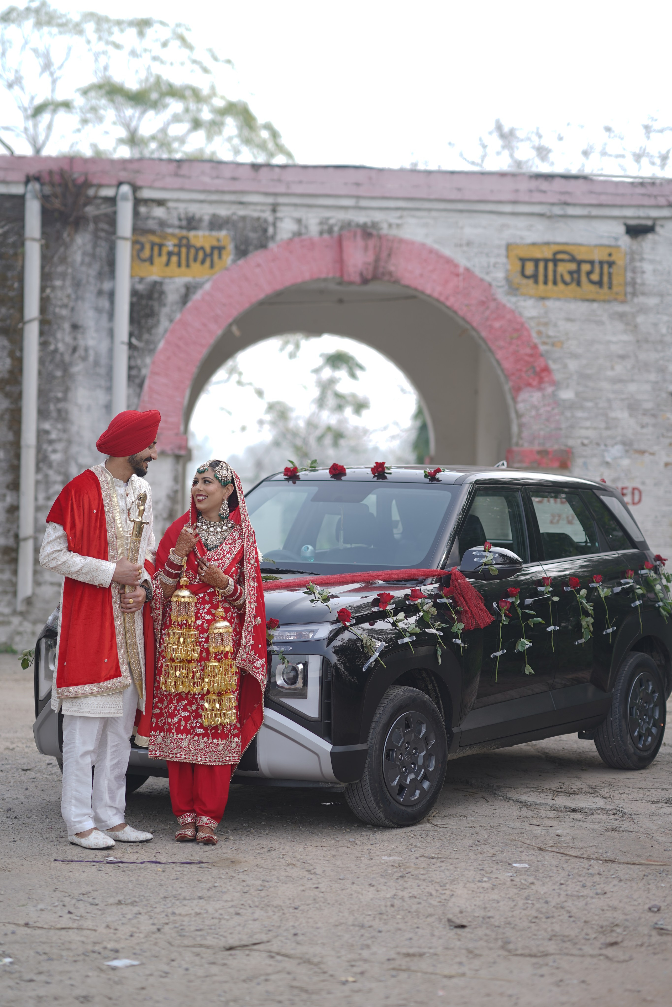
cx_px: 336
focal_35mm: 85
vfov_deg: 23.9
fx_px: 2380
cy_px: 504
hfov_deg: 16.1
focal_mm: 85
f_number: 2
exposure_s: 1/500
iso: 50
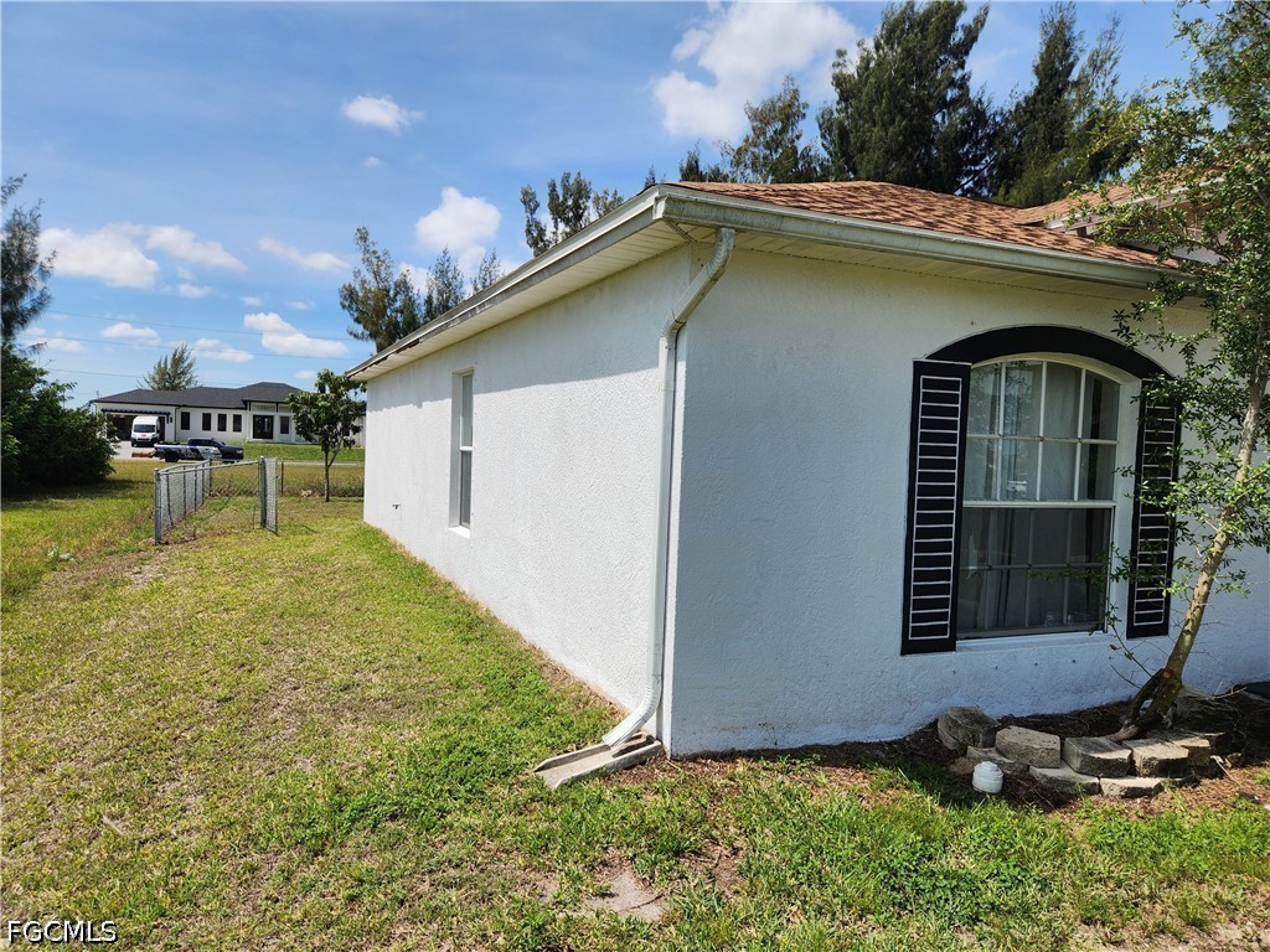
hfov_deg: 73.9
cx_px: 635
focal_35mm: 23
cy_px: 476
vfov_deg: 58.9
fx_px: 844
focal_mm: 5.4
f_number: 1.8
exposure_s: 1/2222
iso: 20
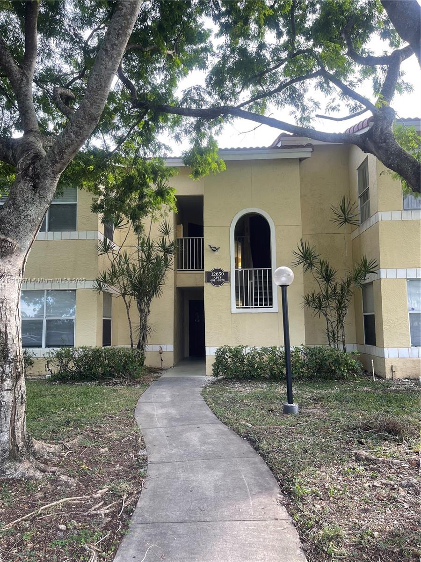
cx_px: 210
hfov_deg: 53.1
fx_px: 422
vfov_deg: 67.3
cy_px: 281
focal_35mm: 26
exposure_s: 1/276
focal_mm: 5.1
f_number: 1.6
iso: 32
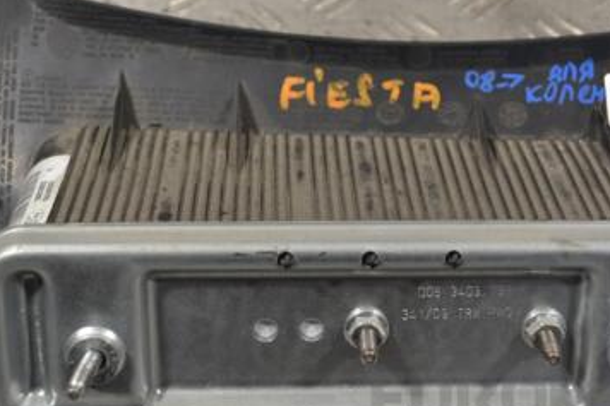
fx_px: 1456
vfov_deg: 15.9
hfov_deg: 23.6
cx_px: 339
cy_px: 170
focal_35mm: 86
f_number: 5
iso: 400
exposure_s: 1/100
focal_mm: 34
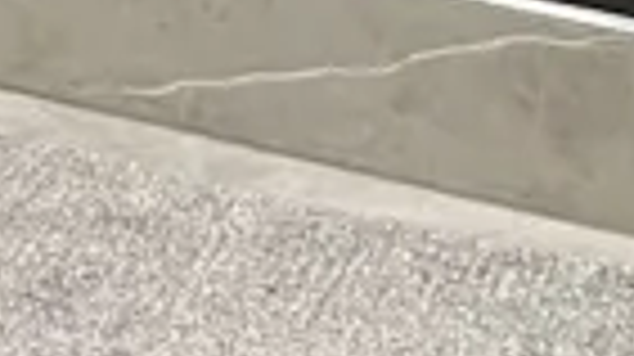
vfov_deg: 4.2
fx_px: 4048
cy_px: -1573
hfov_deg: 8.1
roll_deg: -1.0
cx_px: -1007
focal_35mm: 241
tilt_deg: +0.6
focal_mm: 5.1
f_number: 1.6
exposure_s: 1/50
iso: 160
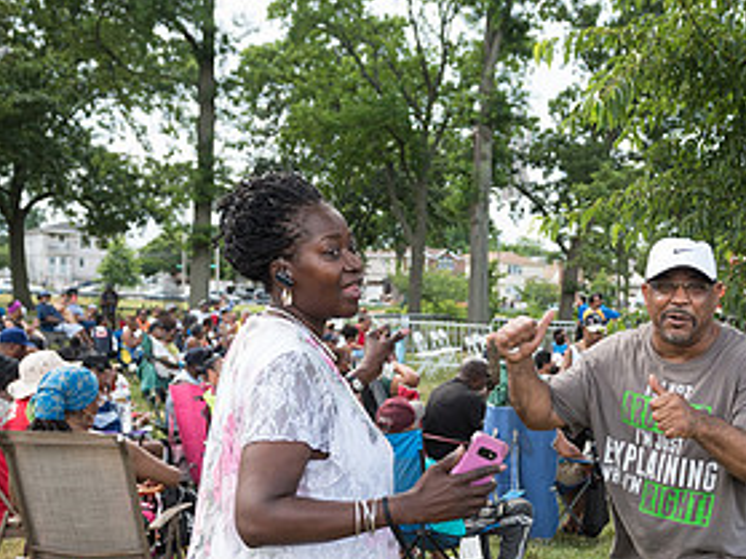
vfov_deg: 26.7
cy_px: 411
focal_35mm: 54
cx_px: 516
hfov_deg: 35.1
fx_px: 1163
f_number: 4
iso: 250
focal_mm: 27
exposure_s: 1/200
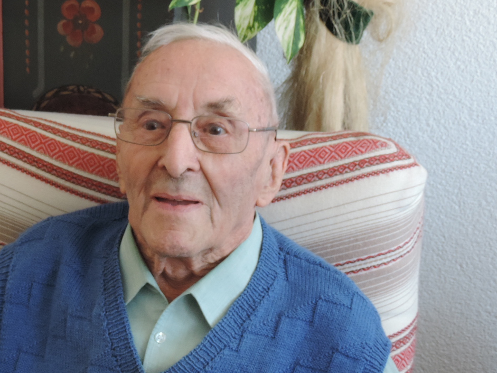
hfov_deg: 22.9
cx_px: 149
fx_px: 1221
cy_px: 223
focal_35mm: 85
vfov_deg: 17.4
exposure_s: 1/50
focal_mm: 8.9
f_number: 3.6
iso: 220
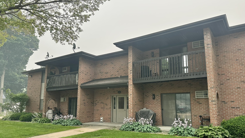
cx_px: 126
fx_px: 175
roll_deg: -0.1
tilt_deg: +9.6
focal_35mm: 27
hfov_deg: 69.8
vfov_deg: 42.8
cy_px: 79
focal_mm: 6.86
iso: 80
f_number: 1.78
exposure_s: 1/4348
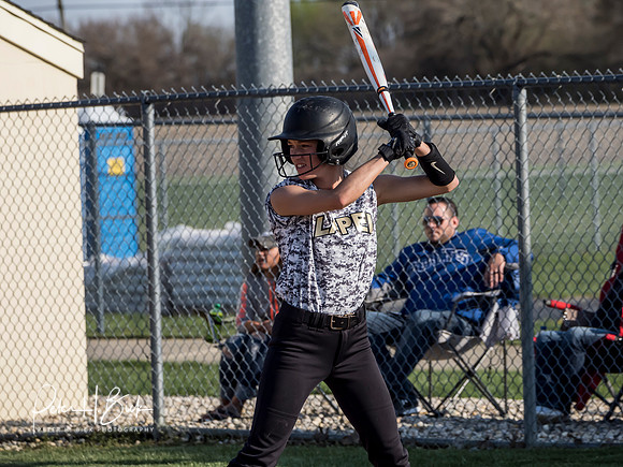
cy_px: 234
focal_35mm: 337
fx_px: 6065
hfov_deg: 5.9
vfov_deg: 4.4
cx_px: 312
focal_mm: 168
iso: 400
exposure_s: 1/1600
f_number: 6.3
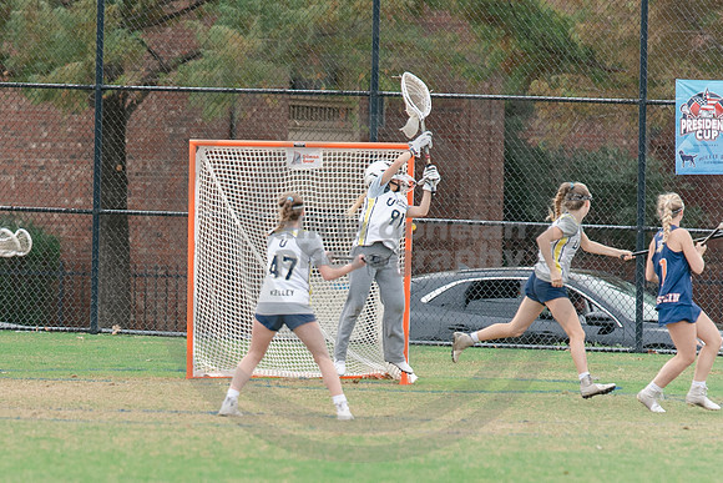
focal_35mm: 512
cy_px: 507
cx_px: 162
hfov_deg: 4.0
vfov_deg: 2.7
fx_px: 10293
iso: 400
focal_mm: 200
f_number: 2.8
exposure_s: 1/1250
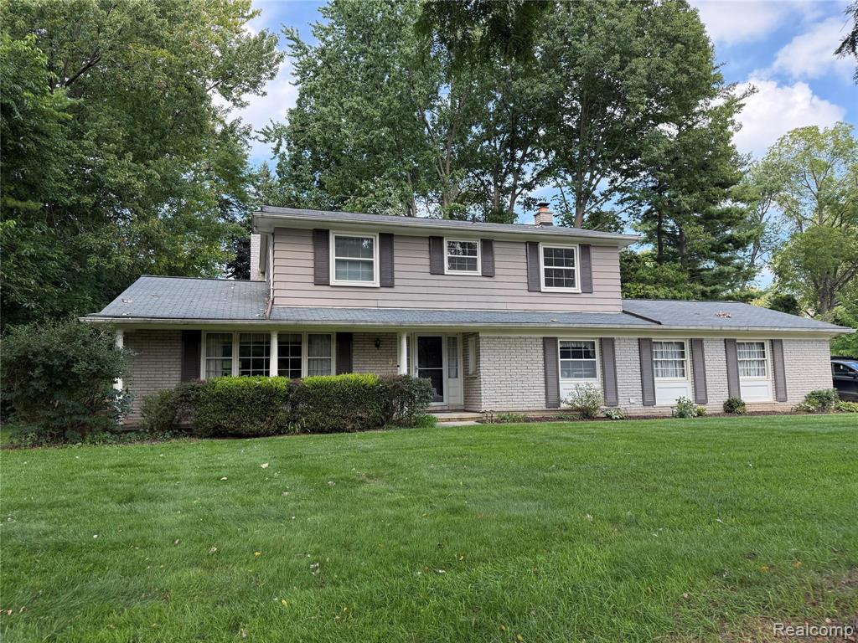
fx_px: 595
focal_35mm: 24
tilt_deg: +6.1
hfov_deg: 71.6
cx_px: 429
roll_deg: +1.1
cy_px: 322
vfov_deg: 56.8
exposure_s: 1/849
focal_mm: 6.76
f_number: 1.78
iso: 100
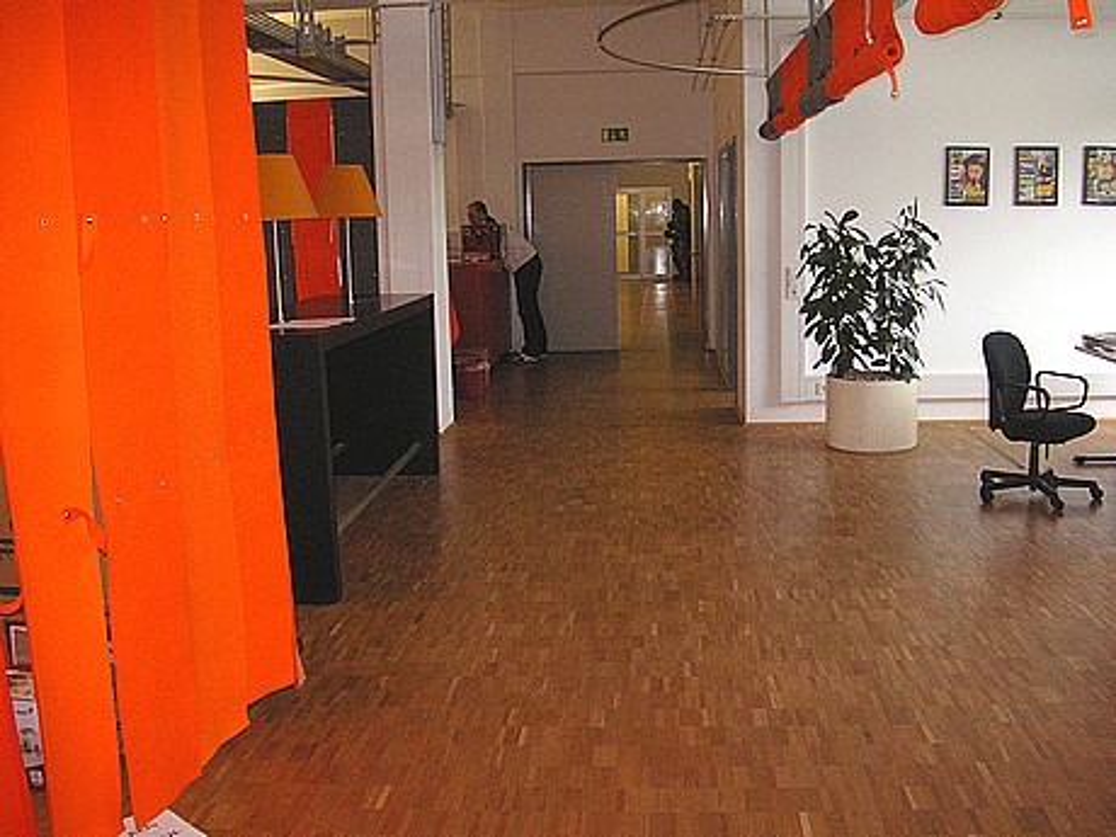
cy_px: 418
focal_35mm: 37
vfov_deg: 38.7
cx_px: 558
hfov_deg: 50.1
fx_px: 1193
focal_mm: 6.1
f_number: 2.8
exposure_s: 1/45
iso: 160
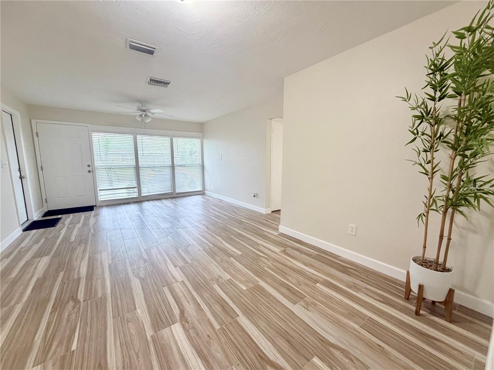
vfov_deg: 85.7
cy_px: 185
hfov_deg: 102.1
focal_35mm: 14
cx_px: 247
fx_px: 200
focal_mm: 2.22
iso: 320
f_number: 2.2
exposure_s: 1/120
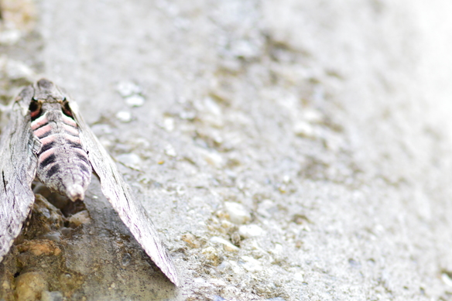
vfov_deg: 5.6
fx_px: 3100
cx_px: 137
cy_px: 186
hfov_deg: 8.3
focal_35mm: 247
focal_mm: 100
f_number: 7.1
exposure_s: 1/125
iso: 800
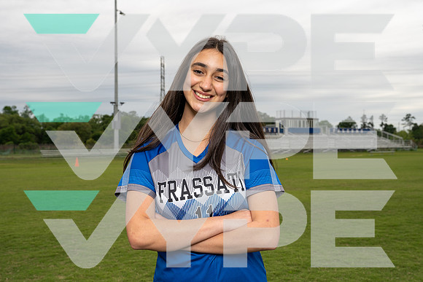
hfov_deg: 49.5
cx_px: 212
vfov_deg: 34.2
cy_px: 141
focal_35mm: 39
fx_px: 458
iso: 250
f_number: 7.1
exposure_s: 1/250
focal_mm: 39
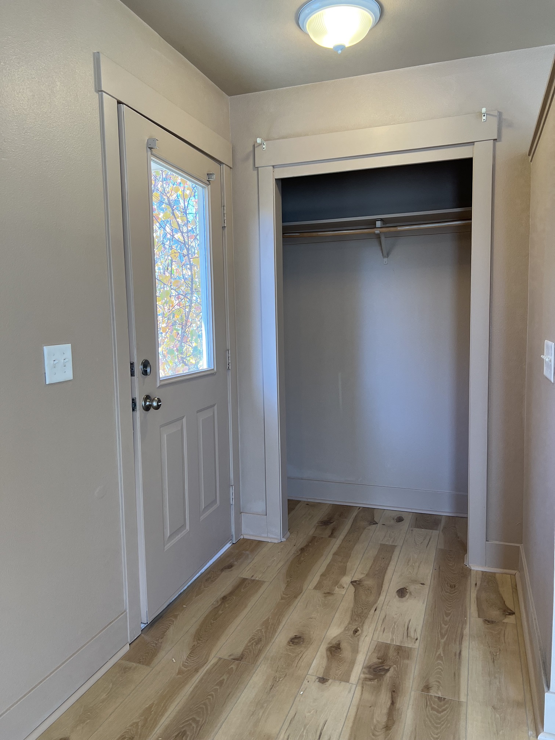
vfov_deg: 67.3
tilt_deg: -6.9
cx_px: 278
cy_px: 370
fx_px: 556
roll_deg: +1.0
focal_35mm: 26
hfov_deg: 53.1
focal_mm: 5.7
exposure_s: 1/127
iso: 64
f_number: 1.5
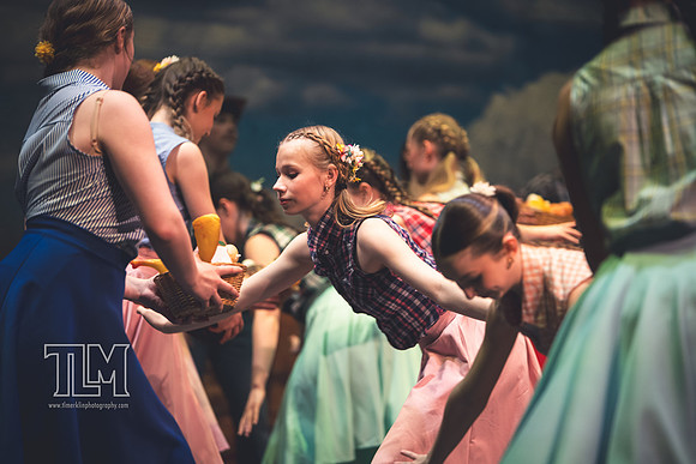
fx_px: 2901
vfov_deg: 9.2
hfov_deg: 13.7
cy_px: 232
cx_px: 348
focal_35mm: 150
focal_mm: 150
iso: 1250
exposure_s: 1/250
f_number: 2.8
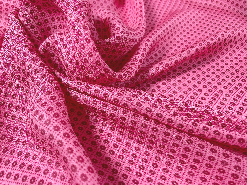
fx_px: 186
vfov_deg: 53.1
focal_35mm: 26
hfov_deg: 67.3
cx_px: 124
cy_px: 92
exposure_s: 1/100
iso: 100
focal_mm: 4.25
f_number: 1.8
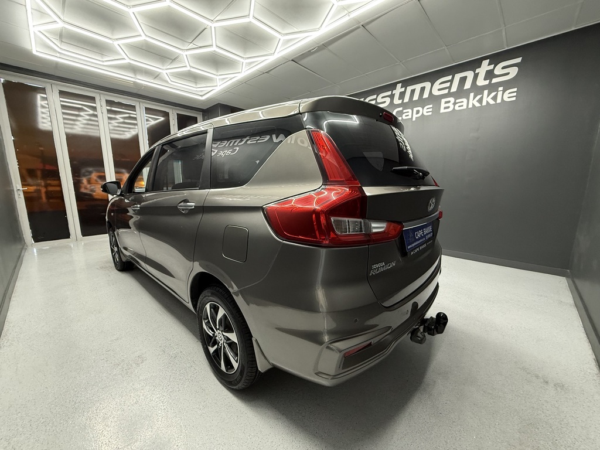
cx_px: 300
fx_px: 243
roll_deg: +1.0
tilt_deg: -10.8
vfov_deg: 85.7
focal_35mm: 14
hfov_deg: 102.1
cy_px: 225
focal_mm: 2.22
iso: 320
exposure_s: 1/50
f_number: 2.2
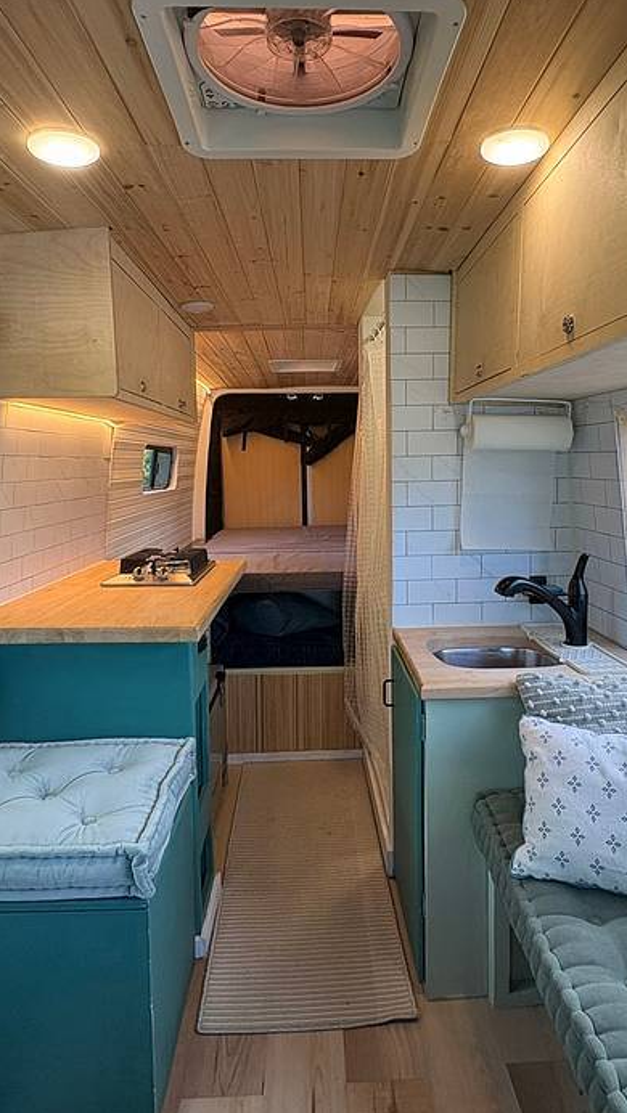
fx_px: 650
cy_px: 541
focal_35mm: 22
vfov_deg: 81.2
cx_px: 338
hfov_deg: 51.4
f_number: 2.2
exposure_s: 1/140
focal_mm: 2.22
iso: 160
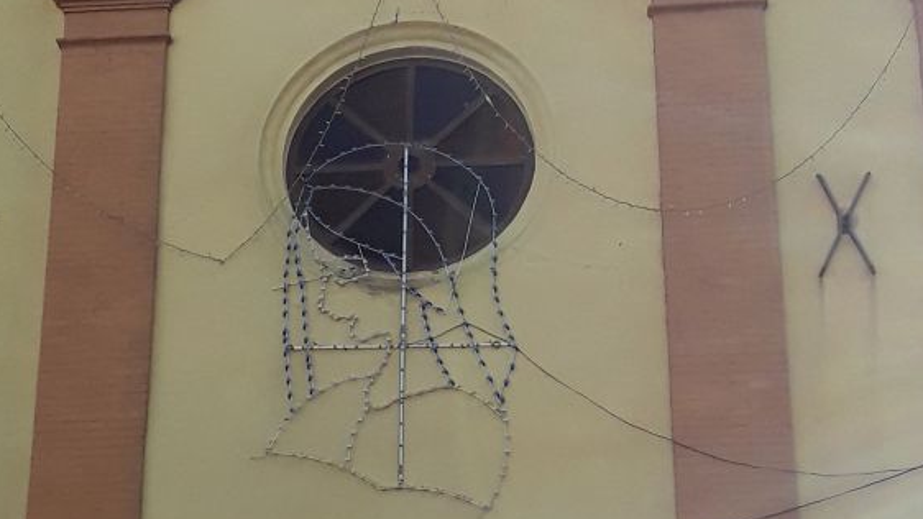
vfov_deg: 17.7
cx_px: 384
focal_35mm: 67
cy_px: 486
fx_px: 1640
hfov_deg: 31.4
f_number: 1.9
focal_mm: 2.91
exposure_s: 1/912
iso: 40
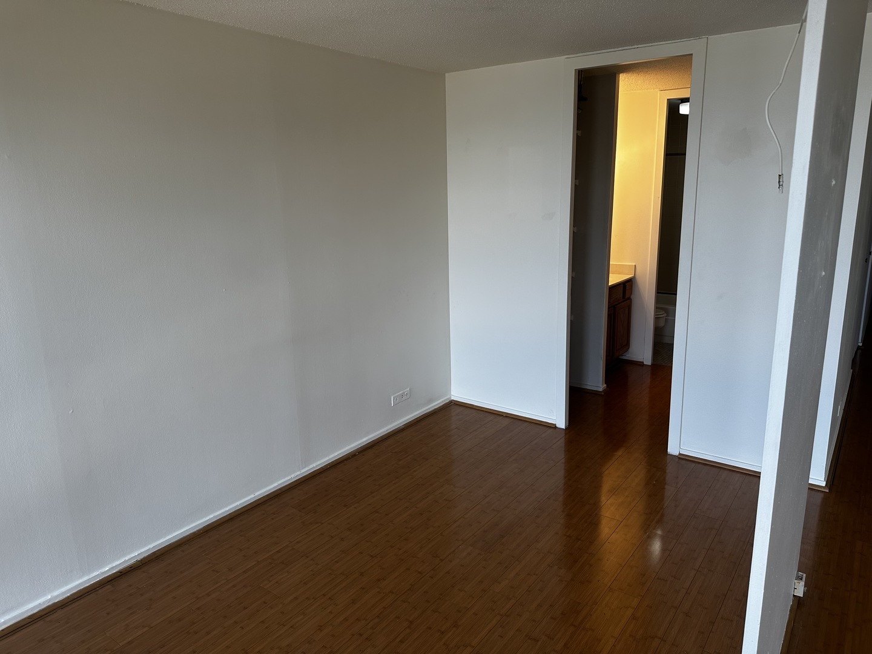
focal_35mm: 24
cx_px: 436
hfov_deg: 71.6
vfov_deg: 56.8
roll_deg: +1.3
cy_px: 327
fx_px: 605
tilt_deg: -12.0
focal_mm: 6.86
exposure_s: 1/120
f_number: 1.78
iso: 80
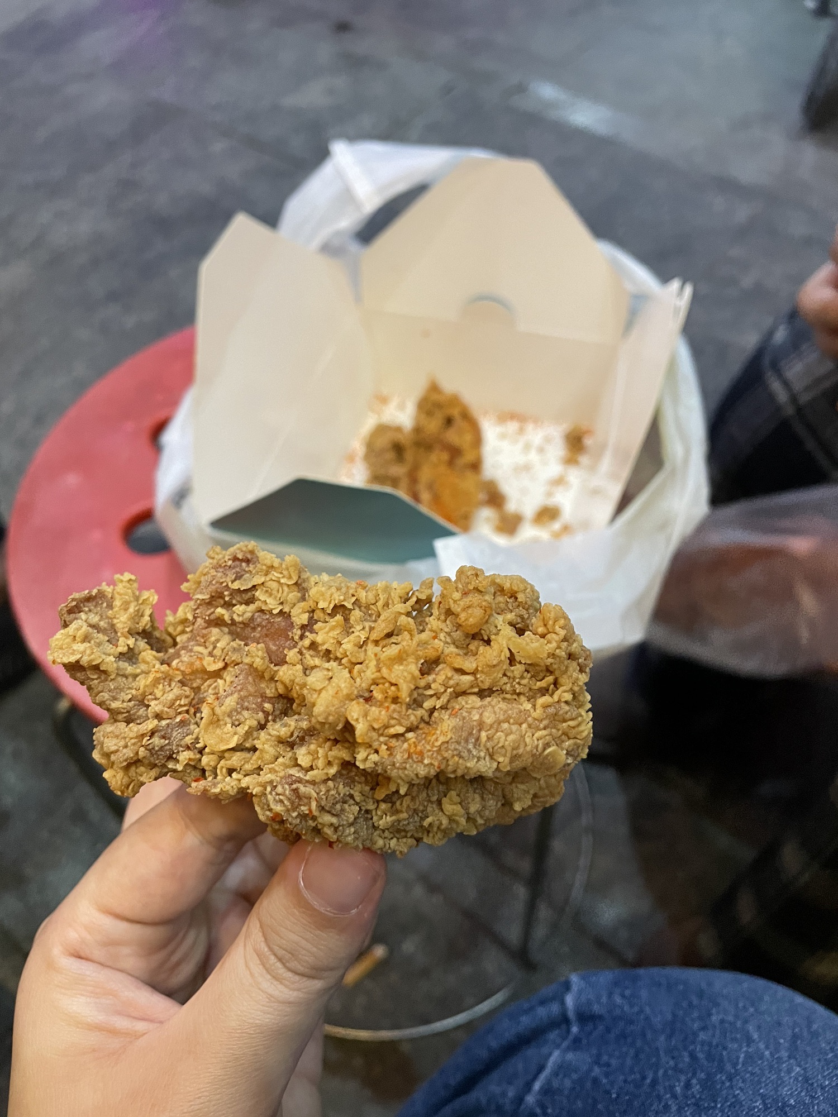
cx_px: 419
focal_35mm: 26
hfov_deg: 53.1
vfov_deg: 67.3
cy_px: 558
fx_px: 839
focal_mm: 4.2
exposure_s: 1/50
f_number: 1.6
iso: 400
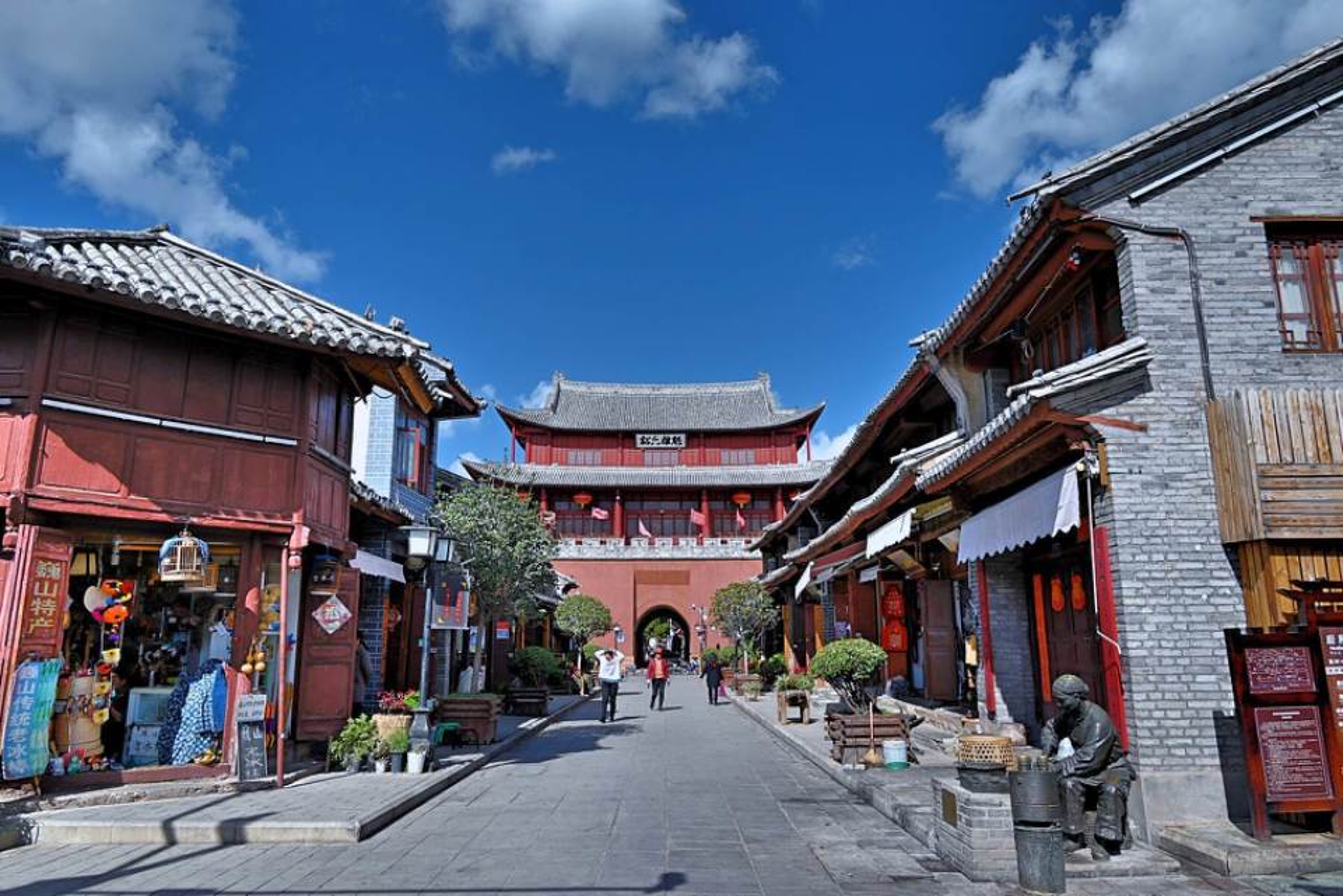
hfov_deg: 73.7
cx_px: 672
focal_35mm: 24
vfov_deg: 53.2
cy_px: 448
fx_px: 896
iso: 100
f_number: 8
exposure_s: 1/250
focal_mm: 24
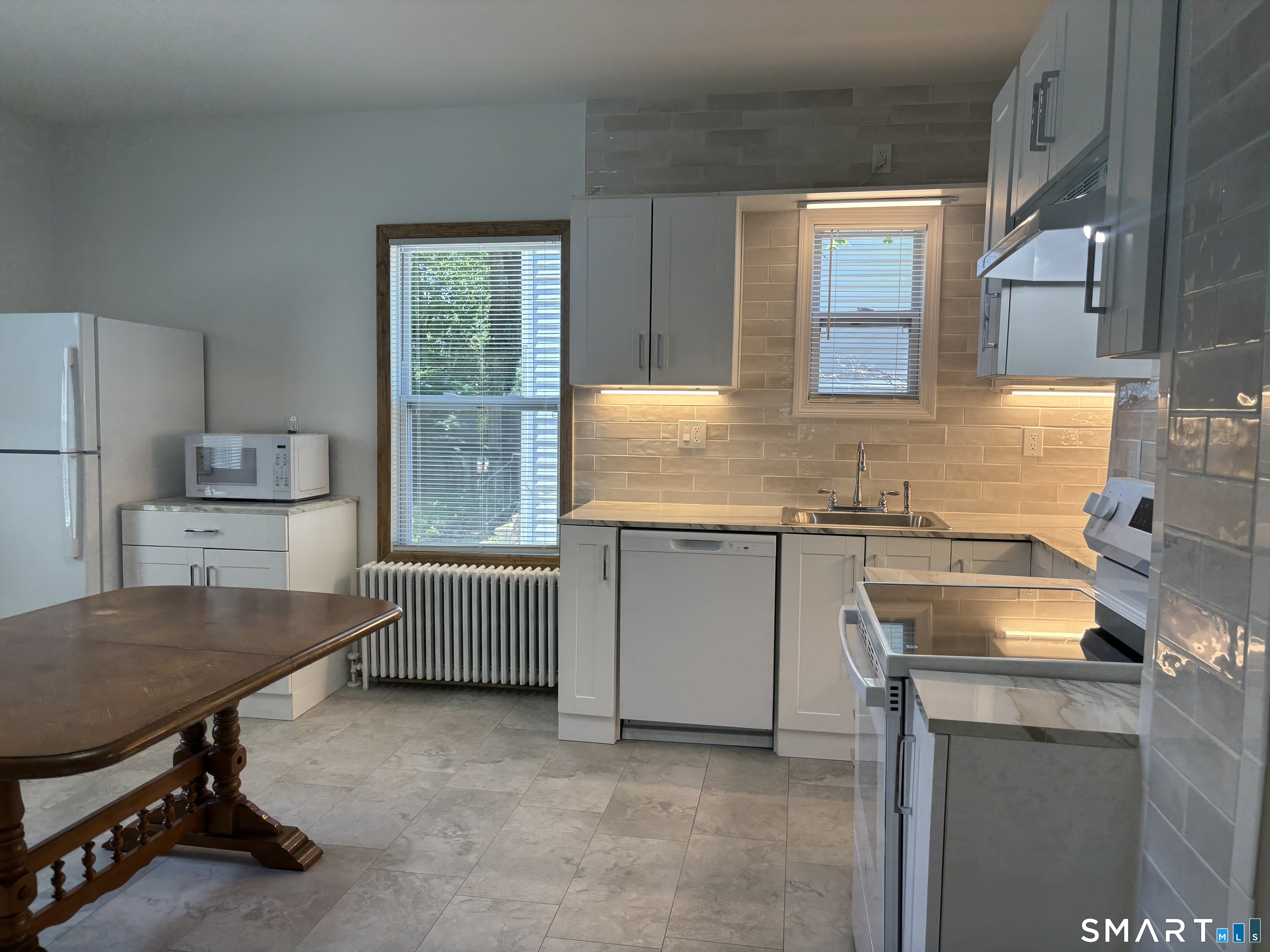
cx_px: 635
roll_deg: -0.8
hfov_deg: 67.3
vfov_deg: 53.1
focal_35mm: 26
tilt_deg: -3.9
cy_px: 476
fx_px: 954
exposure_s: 1/139
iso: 50
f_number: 1.6
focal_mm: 5.96
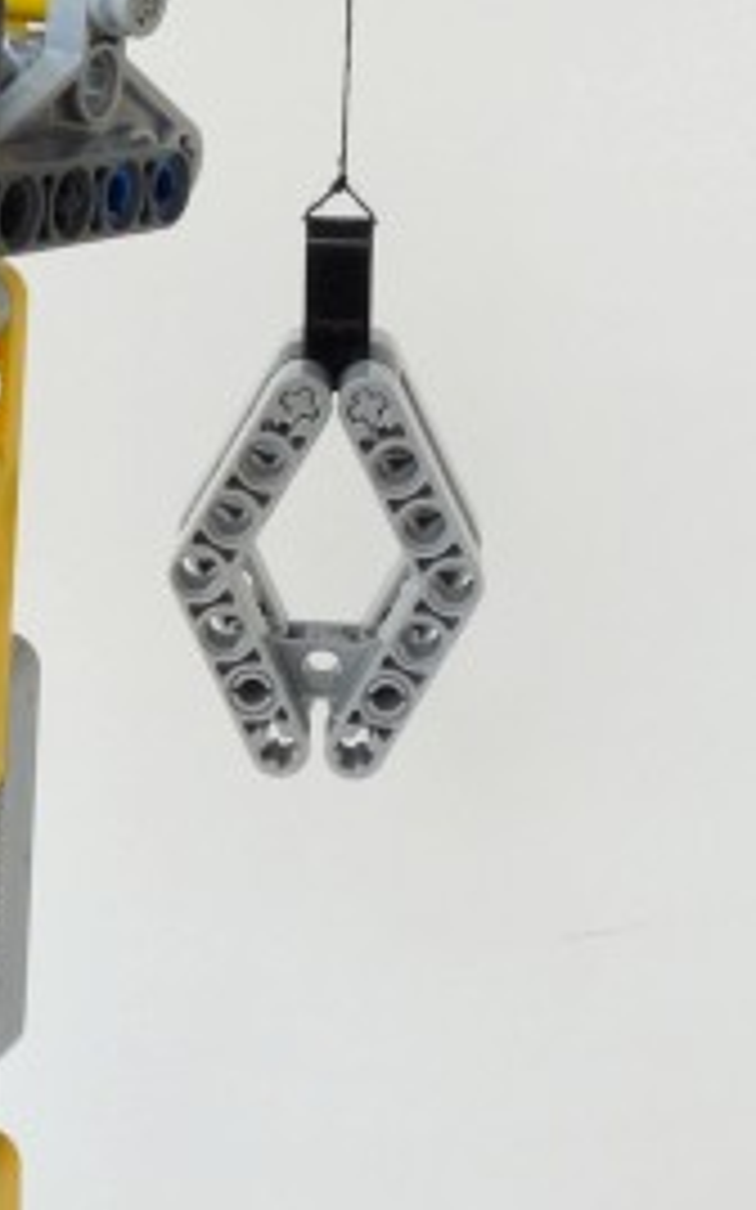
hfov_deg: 15.3
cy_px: 459
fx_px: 2804
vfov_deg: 24.3
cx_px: 171
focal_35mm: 85
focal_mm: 4.8
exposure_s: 1/60
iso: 100
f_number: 6.3
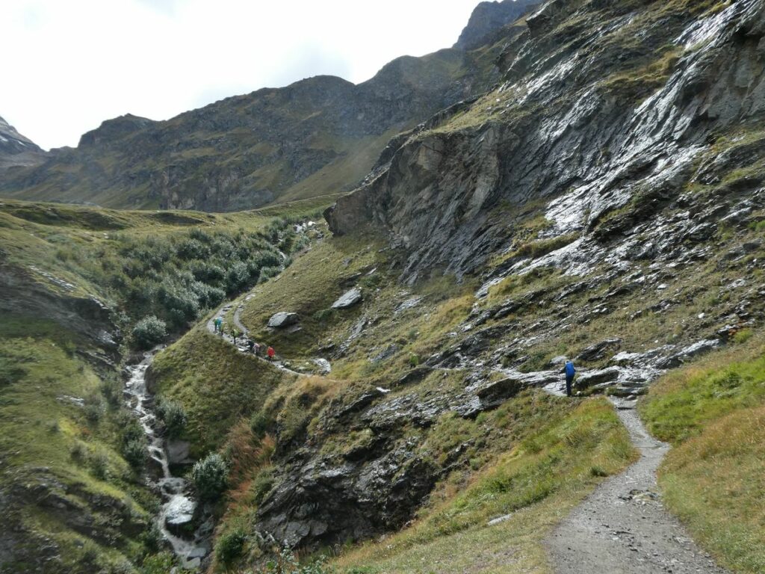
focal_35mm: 31
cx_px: 382
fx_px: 685
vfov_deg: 45.4
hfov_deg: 58.4
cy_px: 287
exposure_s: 1/640
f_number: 3.5
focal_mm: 5.4
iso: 80
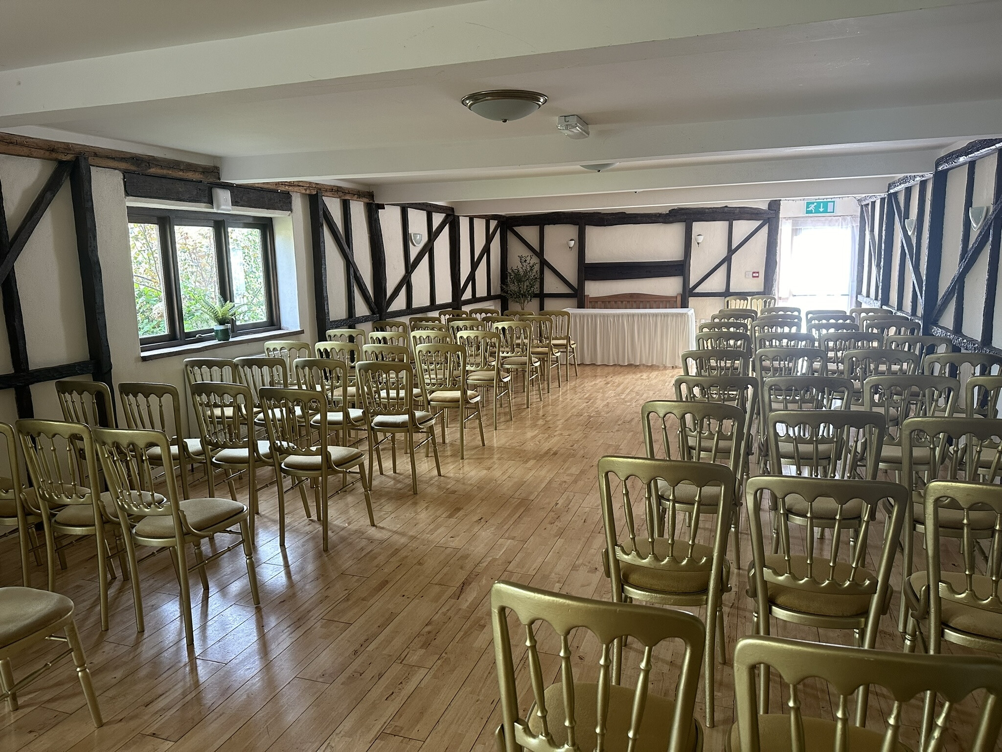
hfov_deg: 71.6
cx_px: 501
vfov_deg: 56.8
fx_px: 695
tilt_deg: -9.9
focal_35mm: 24
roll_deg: +1.4
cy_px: 376
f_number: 1.78
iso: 250
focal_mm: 6.86
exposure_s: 1/85
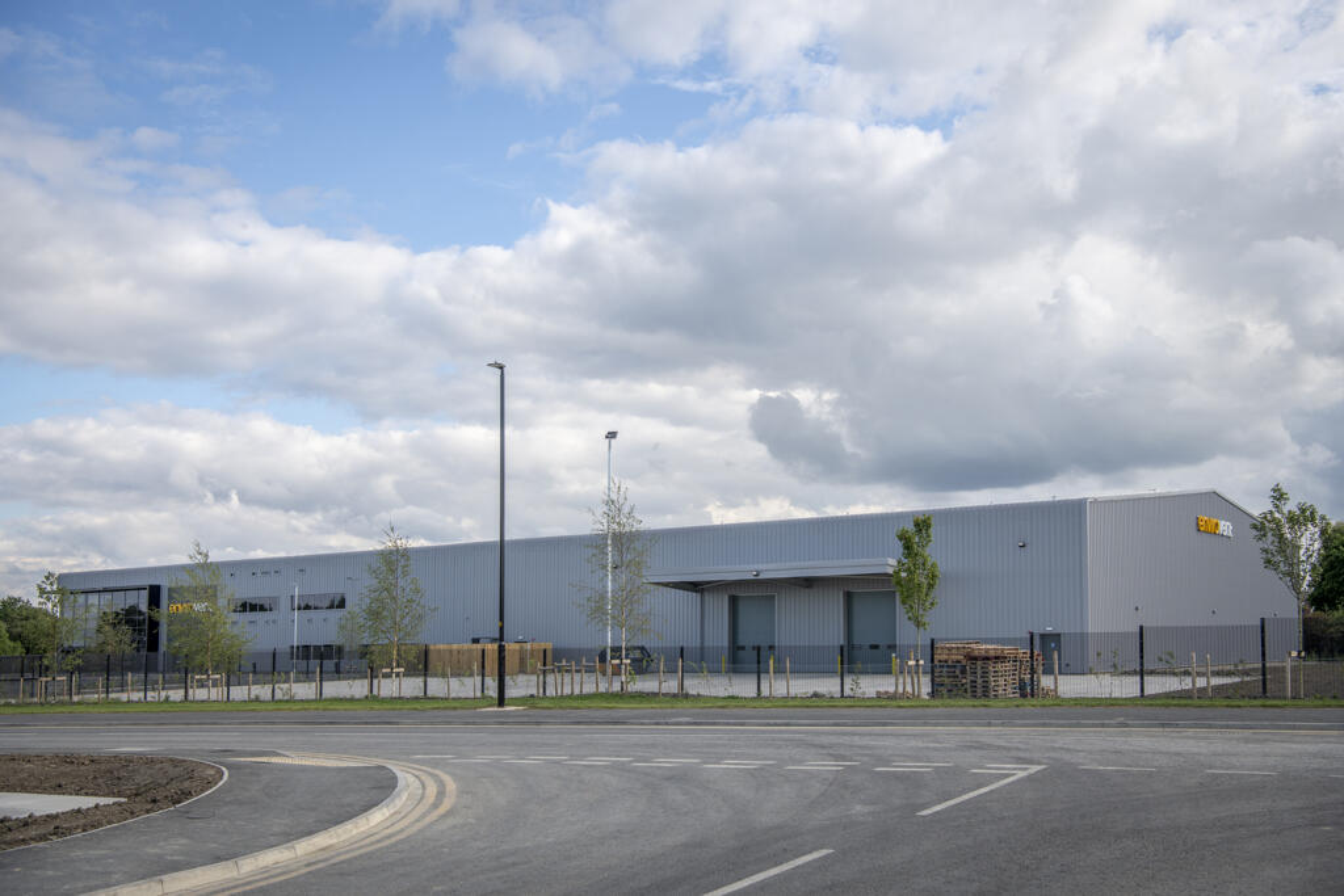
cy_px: 448
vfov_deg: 35.1
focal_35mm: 38
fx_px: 1419
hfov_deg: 50.7
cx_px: 672
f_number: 5.6
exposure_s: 1/500
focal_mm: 38
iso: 100
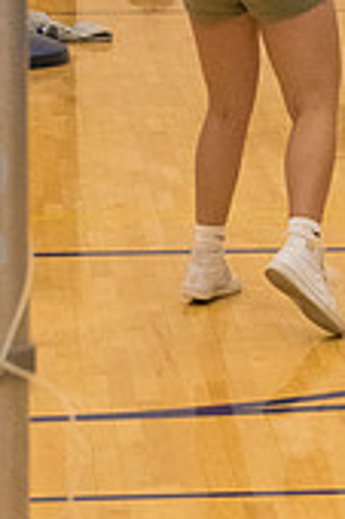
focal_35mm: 199
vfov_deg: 10.2
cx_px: 270
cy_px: -131
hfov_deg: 6.9
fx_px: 2866
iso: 10000
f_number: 5.6
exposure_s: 1/400
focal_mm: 50
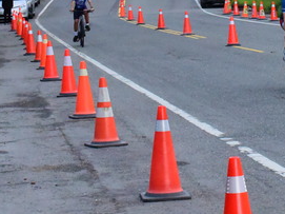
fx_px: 1597
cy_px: 9
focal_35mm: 194
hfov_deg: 10.1
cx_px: 307
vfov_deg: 7.6
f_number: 14
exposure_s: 1/3200
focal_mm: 70
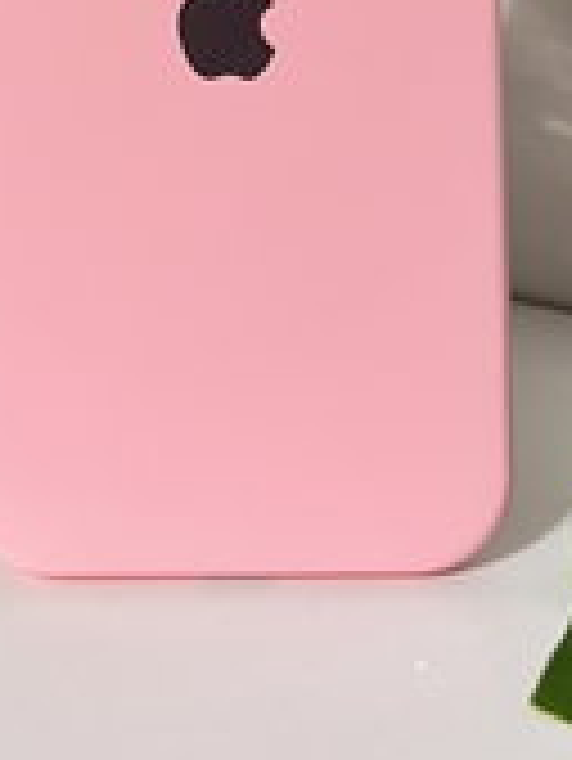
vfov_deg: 21.8
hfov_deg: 18.0
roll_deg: +1.8
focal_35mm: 82
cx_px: 230
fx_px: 1804
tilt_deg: -6.9
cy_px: -191
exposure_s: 1/60
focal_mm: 5.7
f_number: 1.5
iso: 200
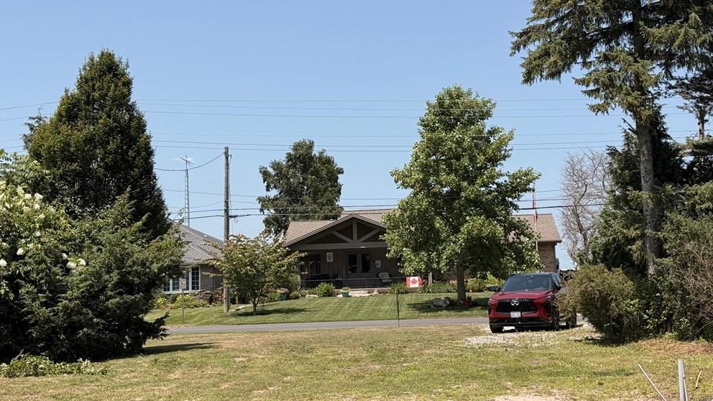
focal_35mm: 54
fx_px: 1021
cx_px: 363
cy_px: 149
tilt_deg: +7.0
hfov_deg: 38.5
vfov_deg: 22.2
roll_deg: +1.2
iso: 64
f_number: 1.78
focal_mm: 6.76
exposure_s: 1/4587
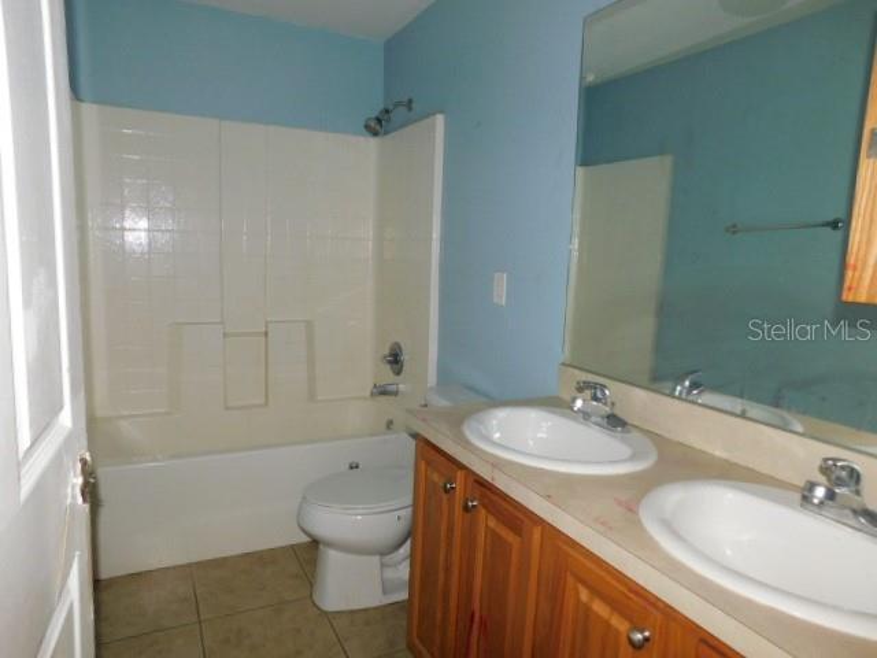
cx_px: 438
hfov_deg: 73.9
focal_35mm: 23
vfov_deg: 58.9
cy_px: 329
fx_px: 583
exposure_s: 1/30
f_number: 3
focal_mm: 4
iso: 200
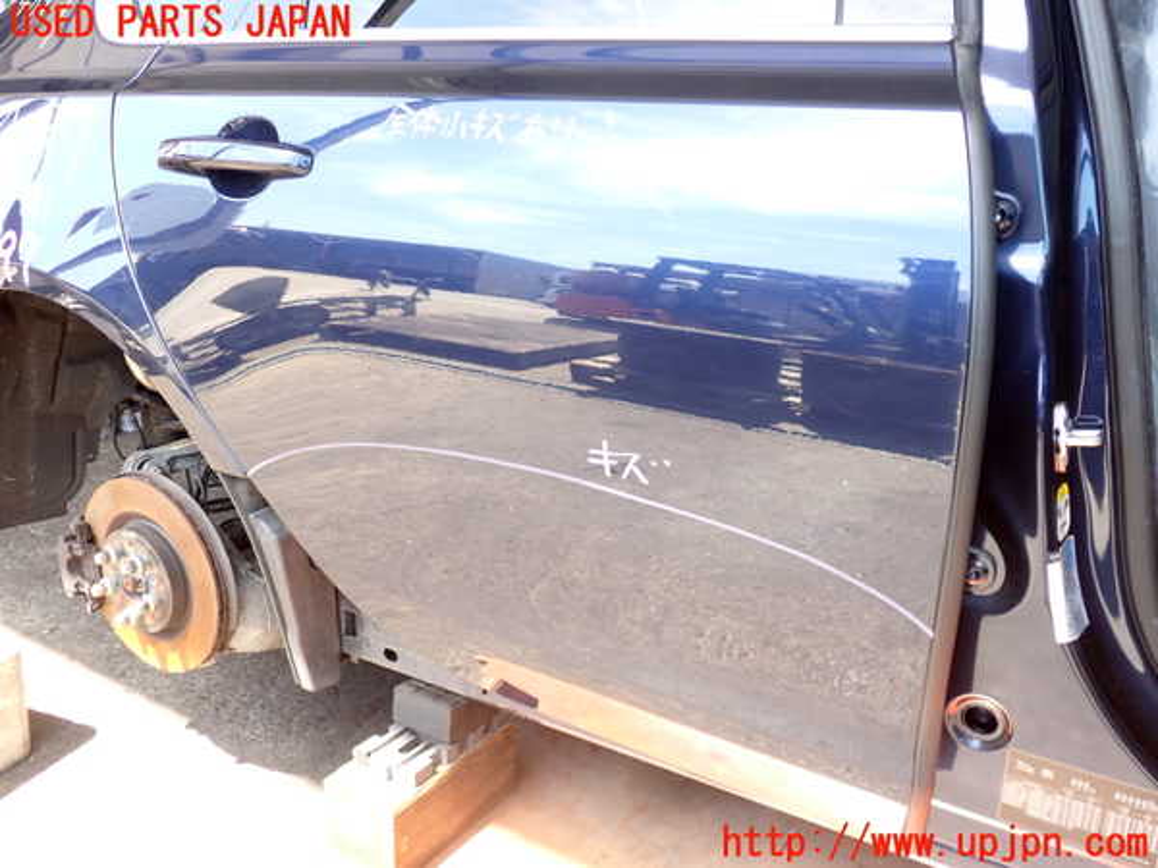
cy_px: 434
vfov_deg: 46.8
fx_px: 1004
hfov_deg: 60.0
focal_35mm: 30
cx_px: 579
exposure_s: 1/80
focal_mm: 5.4
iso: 100
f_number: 2.3
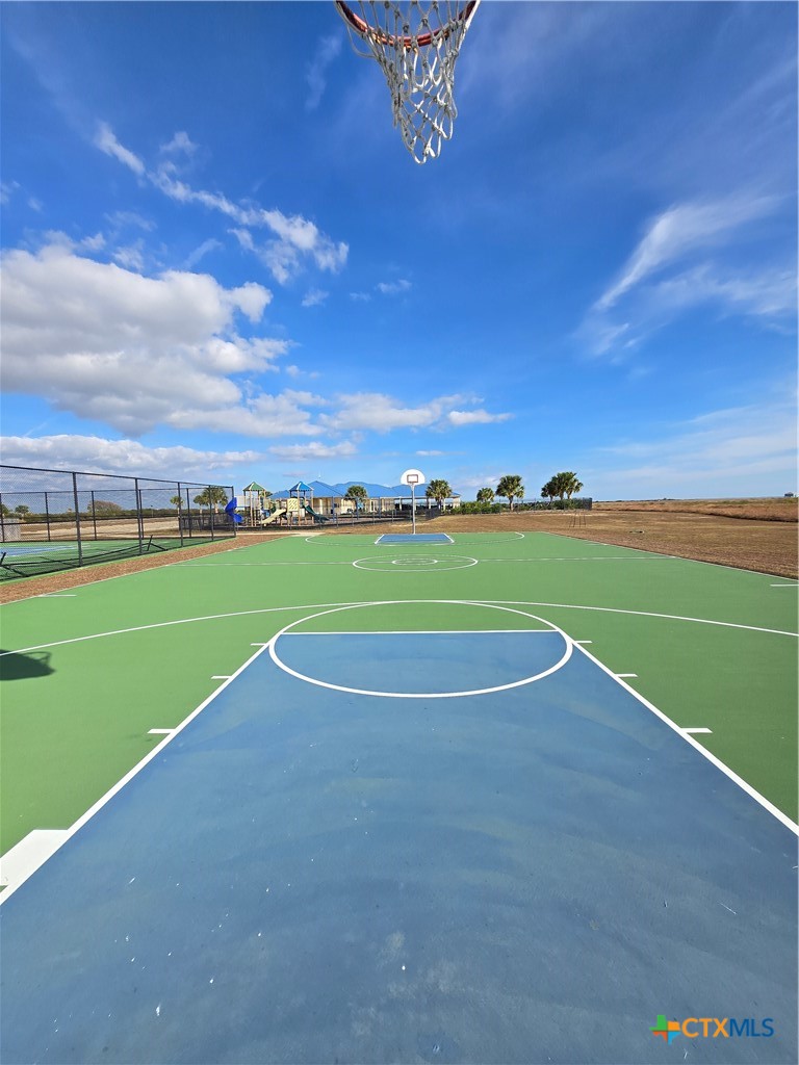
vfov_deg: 106.2
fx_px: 400
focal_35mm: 13
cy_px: 532
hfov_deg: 89.9
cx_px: 400
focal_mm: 1.7
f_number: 2.2
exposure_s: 1/1182
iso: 25
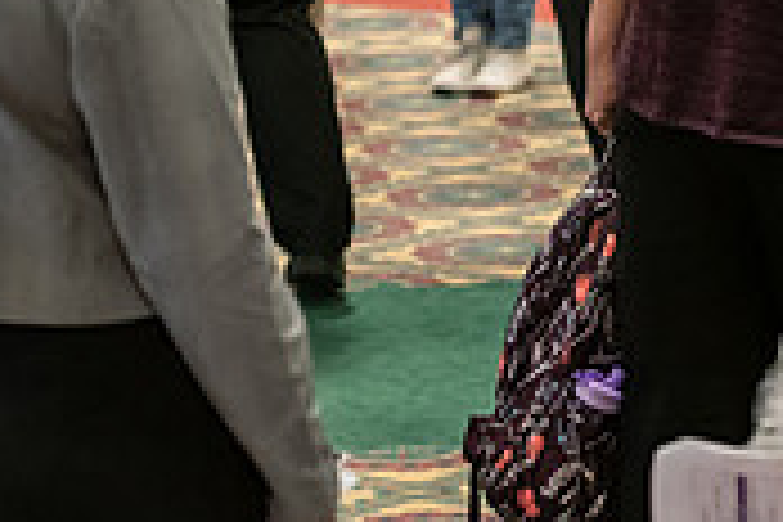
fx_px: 5655
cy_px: -169
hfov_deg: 7.9
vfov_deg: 5.3
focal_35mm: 260
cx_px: 648
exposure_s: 1/160
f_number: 3.2
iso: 2500
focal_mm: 78
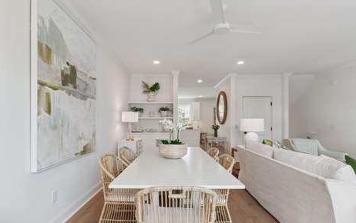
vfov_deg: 64.9
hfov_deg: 91.1
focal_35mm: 18
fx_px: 175
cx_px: 176
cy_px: 120
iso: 250
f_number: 8
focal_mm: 17
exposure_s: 1/25
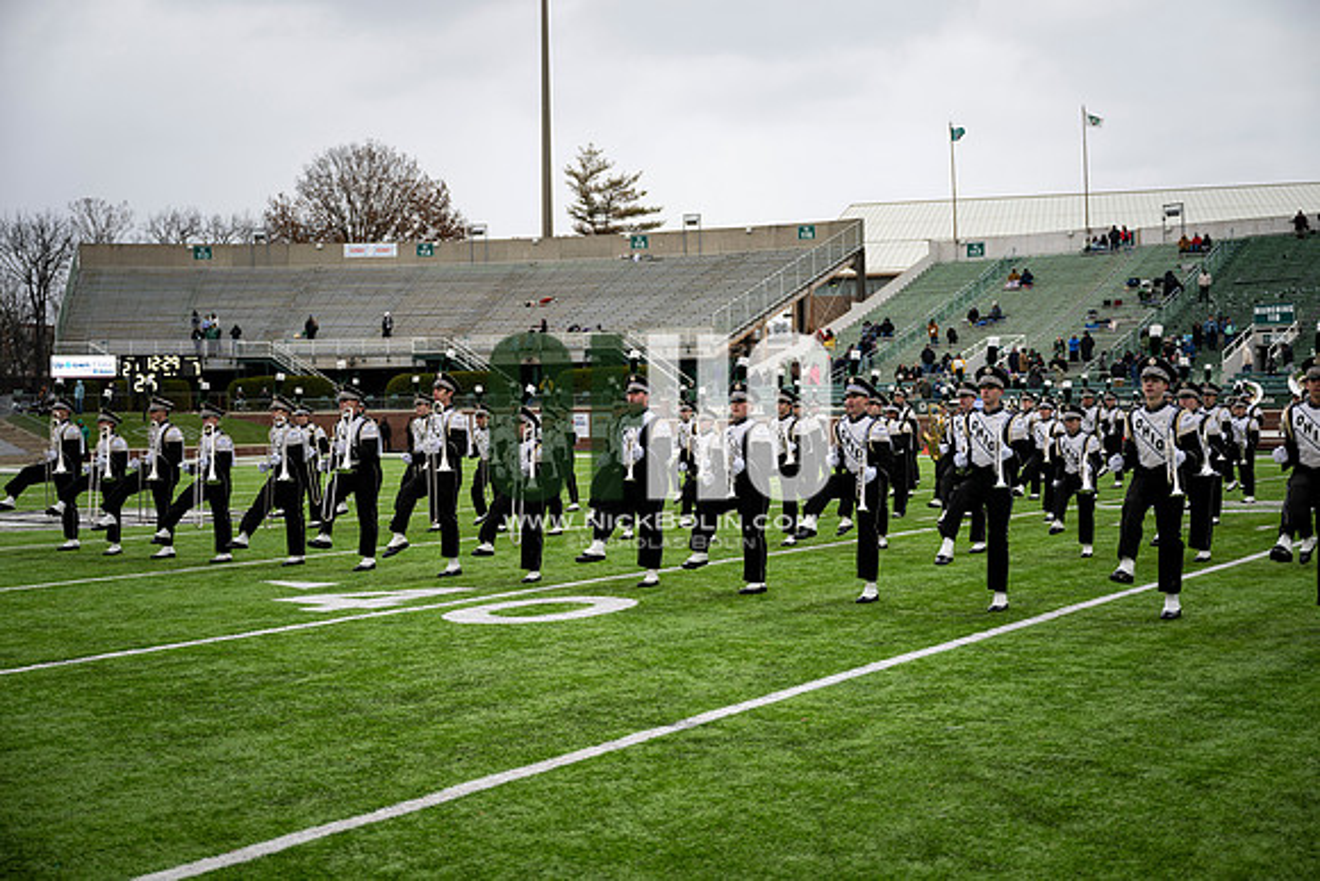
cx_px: 660
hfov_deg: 46.4
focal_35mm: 42
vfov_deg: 31.9
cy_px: 440
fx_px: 1540
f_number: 2.8
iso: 100
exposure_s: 1/500
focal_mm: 42
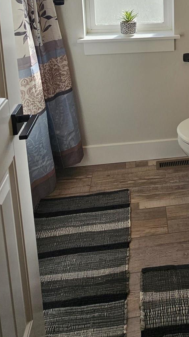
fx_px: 285
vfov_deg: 51.2
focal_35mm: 32
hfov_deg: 34.0
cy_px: 13
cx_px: 181
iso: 50
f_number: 2.2
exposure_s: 1/548
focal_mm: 2.2
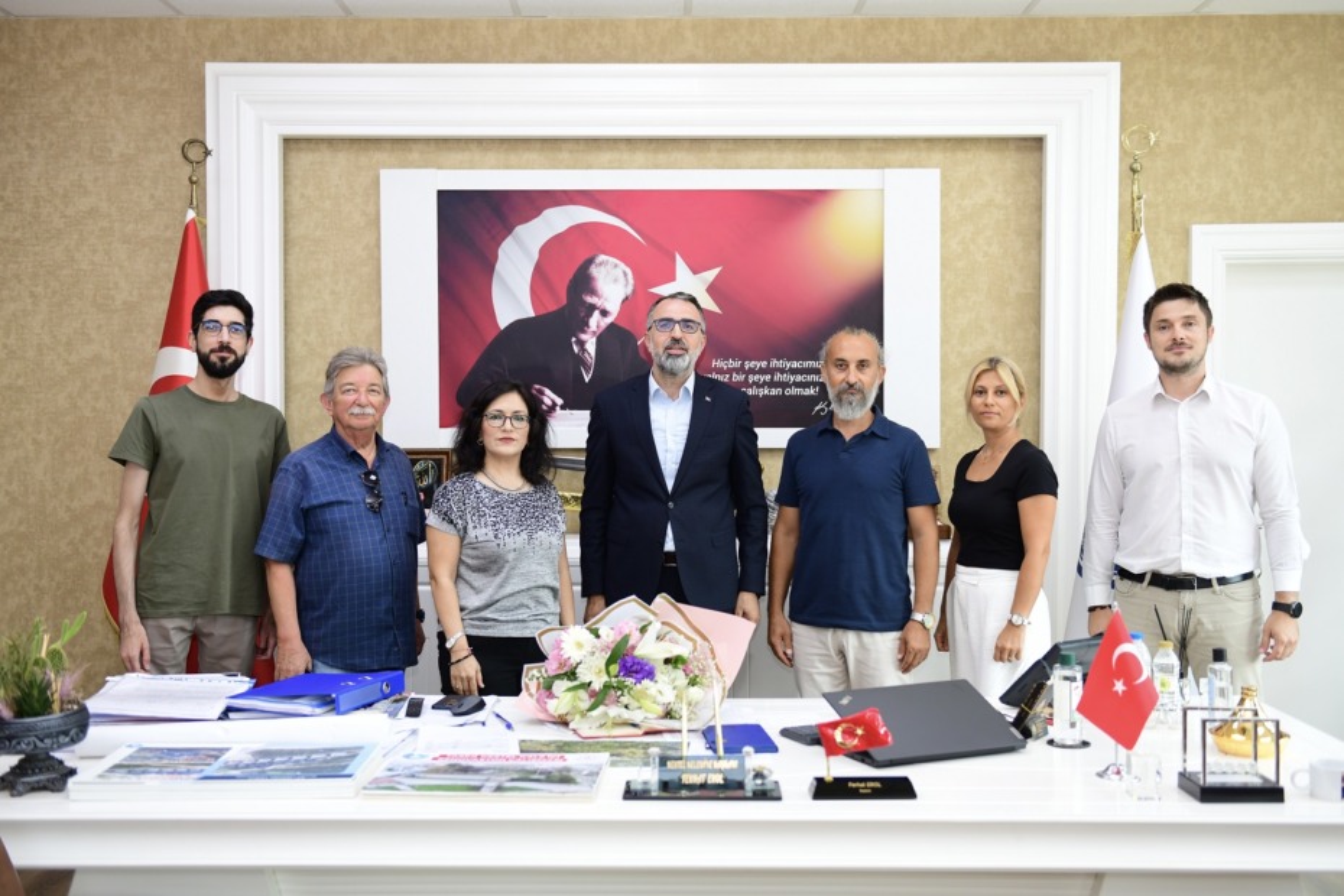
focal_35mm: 35
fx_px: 1307
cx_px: 672
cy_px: 448
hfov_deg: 54.4
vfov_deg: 37.9
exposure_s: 1/100
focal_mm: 35
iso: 640
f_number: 2.8
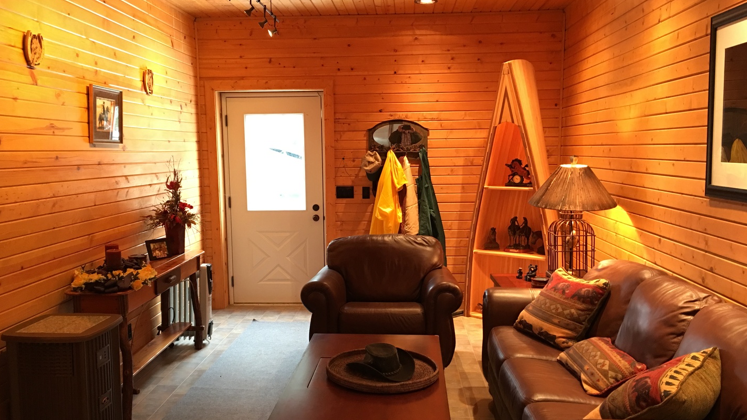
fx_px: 634
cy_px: 231
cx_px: 374
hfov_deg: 61.0
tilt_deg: -6.7
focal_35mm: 32
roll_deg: +0.0
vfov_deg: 36.6
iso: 80
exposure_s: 1/10
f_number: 2.2
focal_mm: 4.15
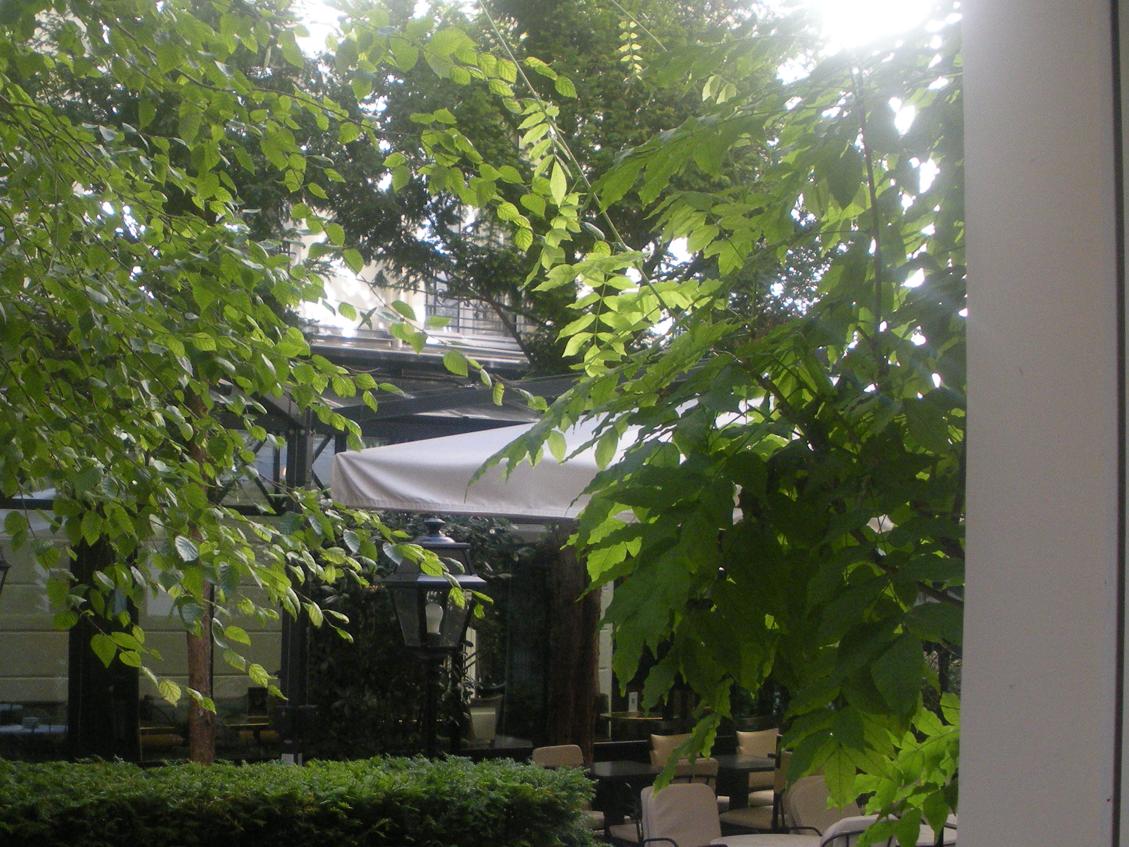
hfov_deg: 34.8
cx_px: 435
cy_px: 493
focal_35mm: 55
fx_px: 1794
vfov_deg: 26.5
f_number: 3.5
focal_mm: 6.3
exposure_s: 1/125
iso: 193
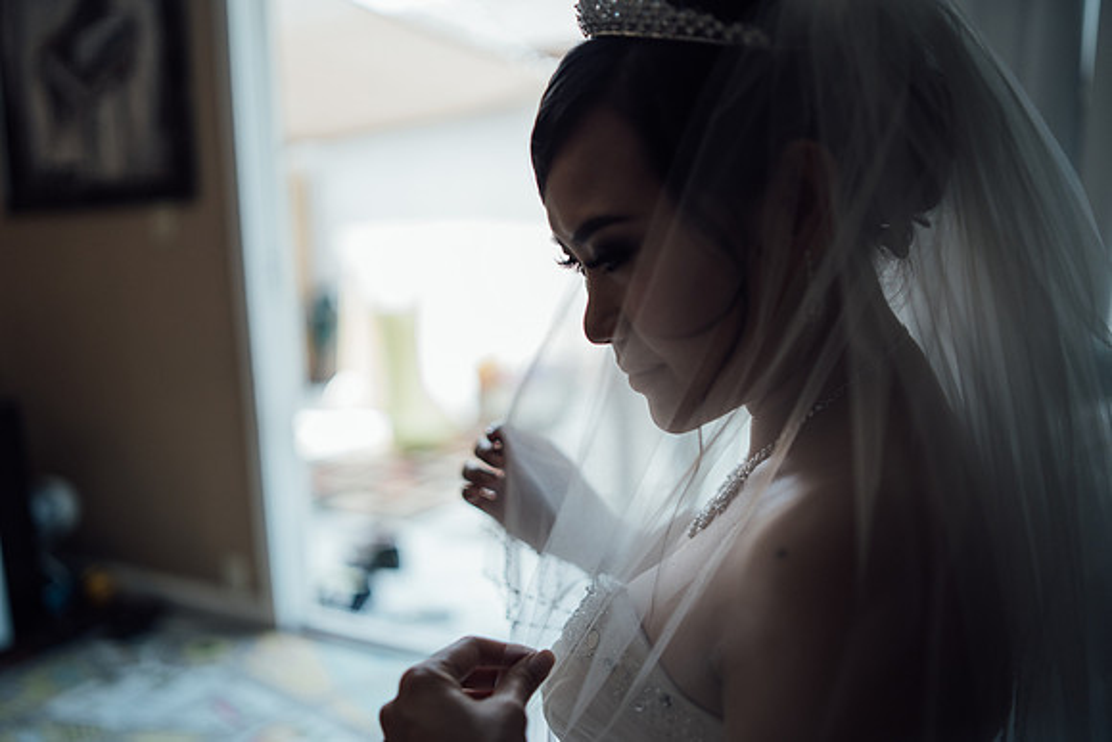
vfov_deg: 37.9
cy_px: 371
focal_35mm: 35
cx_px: 556
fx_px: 1081
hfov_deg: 54.4
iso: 320
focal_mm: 35
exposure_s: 1/800
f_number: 1.4
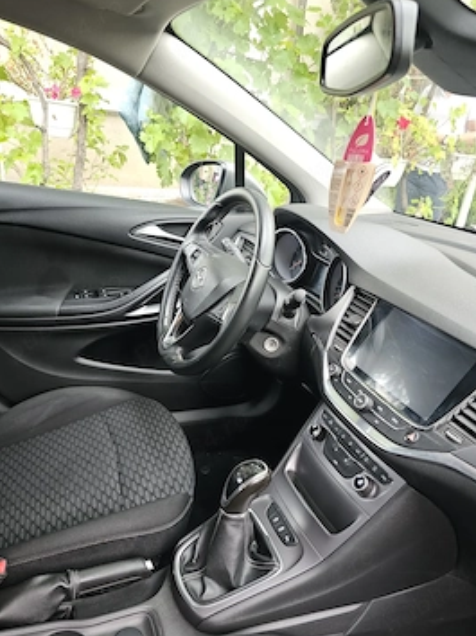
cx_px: 253
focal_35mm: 26
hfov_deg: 53.0
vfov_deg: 67.2
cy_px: 347
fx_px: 477
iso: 160
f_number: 1.7
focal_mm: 6.3
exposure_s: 1/100
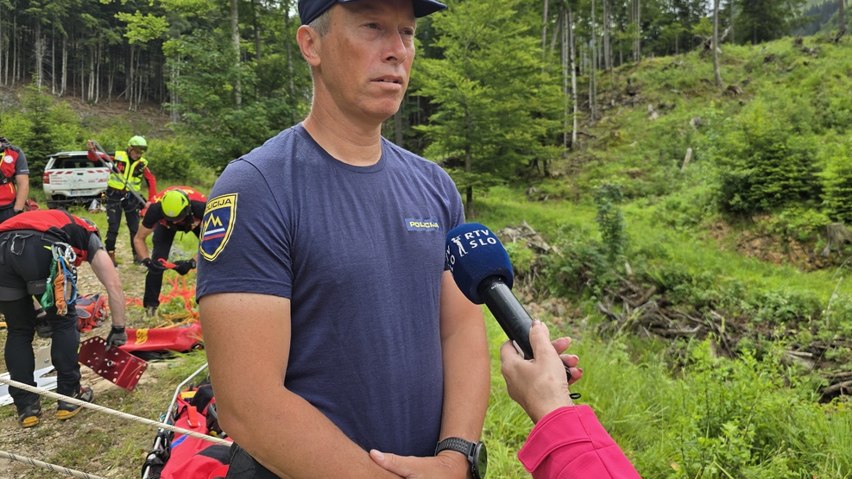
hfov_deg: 71.9
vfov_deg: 44.2
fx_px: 587
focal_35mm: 26
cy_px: 199
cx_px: 426
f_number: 1.7
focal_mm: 6.3
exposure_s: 1/673
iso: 12
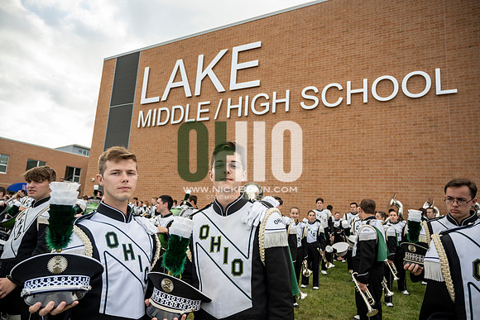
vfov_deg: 53.2
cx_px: 240
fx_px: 320
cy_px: 160
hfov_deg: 73.7
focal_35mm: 24
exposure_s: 1/800
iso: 400
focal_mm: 24
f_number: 4
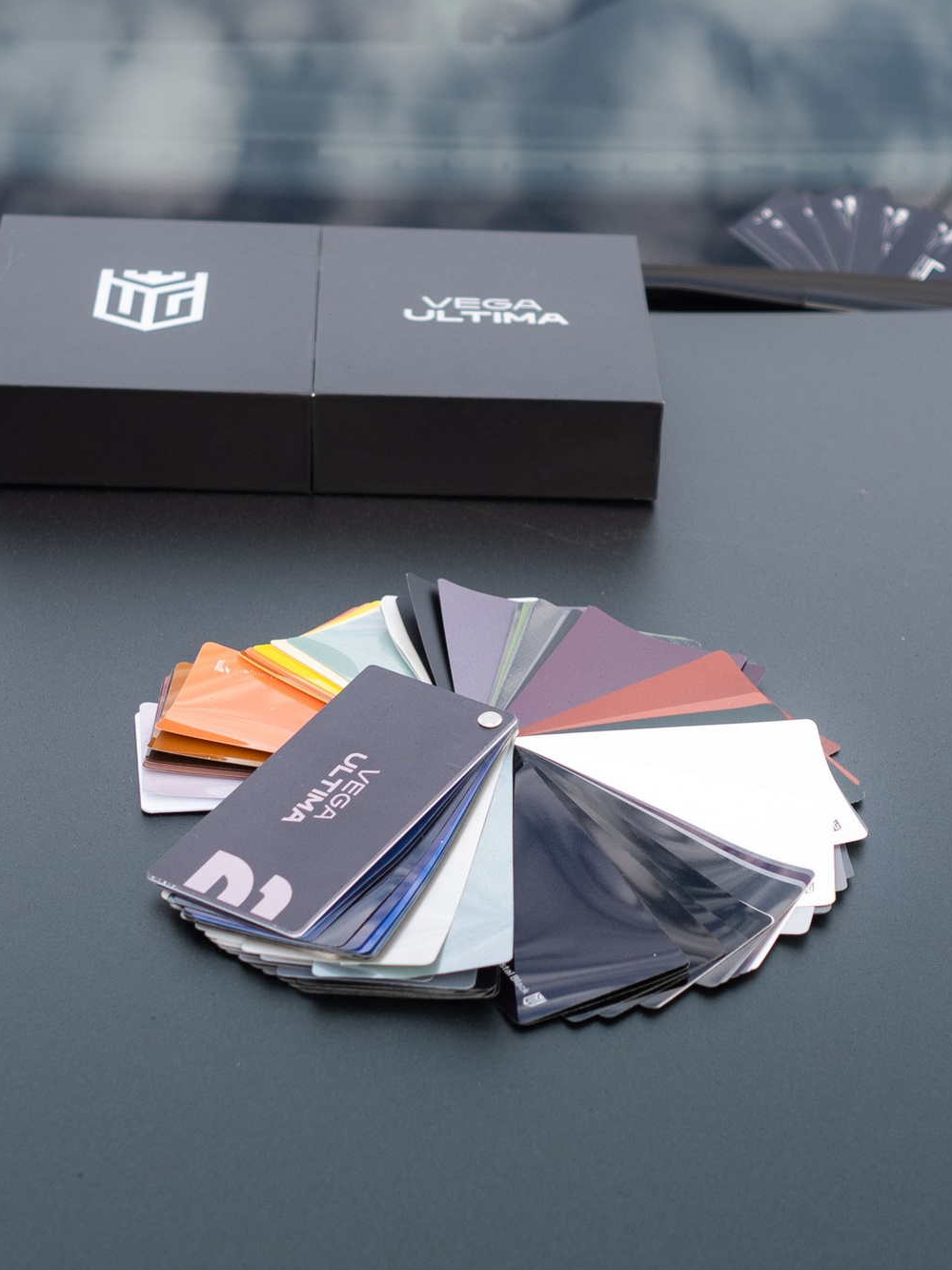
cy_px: 625
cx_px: 507
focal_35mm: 97
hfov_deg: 15.2
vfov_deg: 20.2
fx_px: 3557
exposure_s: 1/640
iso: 100
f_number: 2.2
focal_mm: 35
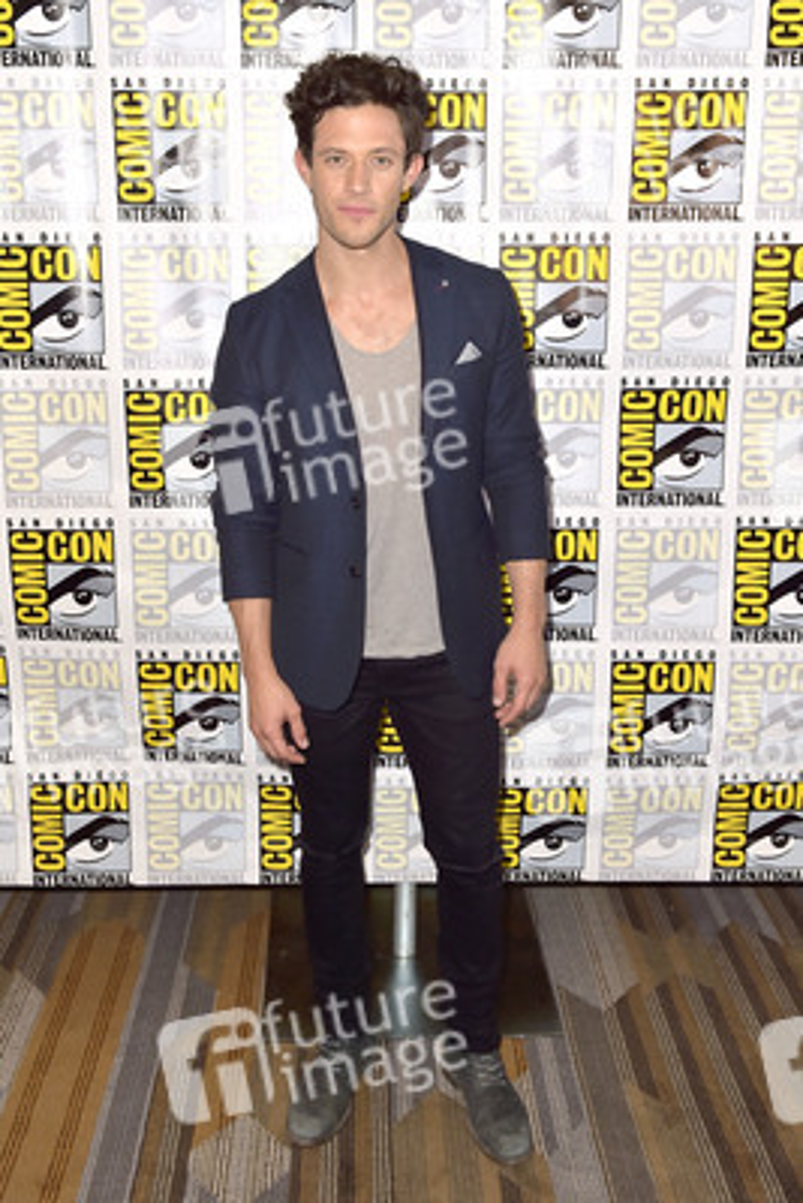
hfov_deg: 38.9
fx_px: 1137
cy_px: 602
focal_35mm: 34
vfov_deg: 55.8
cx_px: 402
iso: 500
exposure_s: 1/320
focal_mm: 34
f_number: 6.3
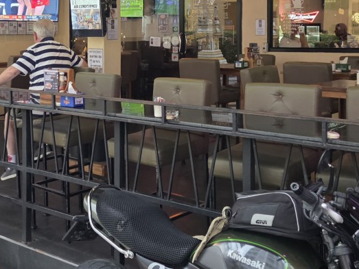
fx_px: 467
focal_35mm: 45
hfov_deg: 41.9
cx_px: 147
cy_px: 16
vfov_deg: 30.5
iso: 800
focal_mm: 5.4
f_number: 1.8
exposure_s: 1/101
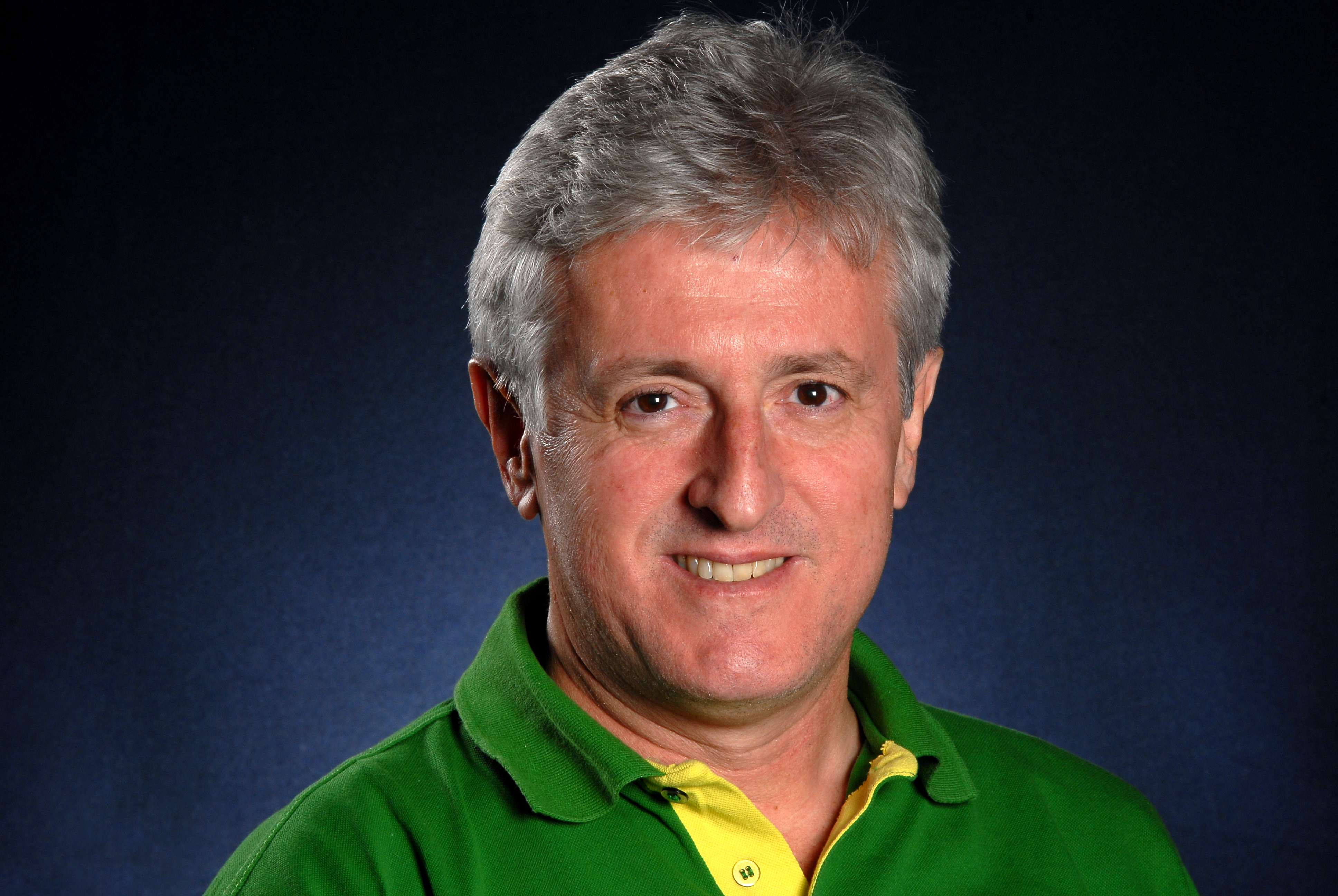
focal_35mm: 202
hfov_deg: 10.1
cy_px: 448
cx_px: 669
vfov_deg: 6.8
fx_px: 7535
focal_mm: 135
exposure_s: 1/125
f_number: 16
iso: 160
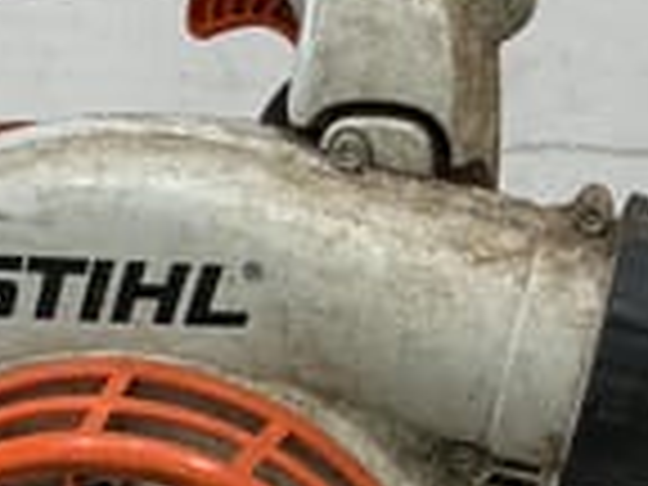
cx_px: 729
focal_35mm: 97
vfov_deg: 15.0
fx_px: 1816
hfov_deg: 19.3
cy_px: 488
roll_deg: -1.6
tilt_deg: -28.2
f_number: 1.8
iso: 32
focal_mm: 3
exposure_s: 1/50
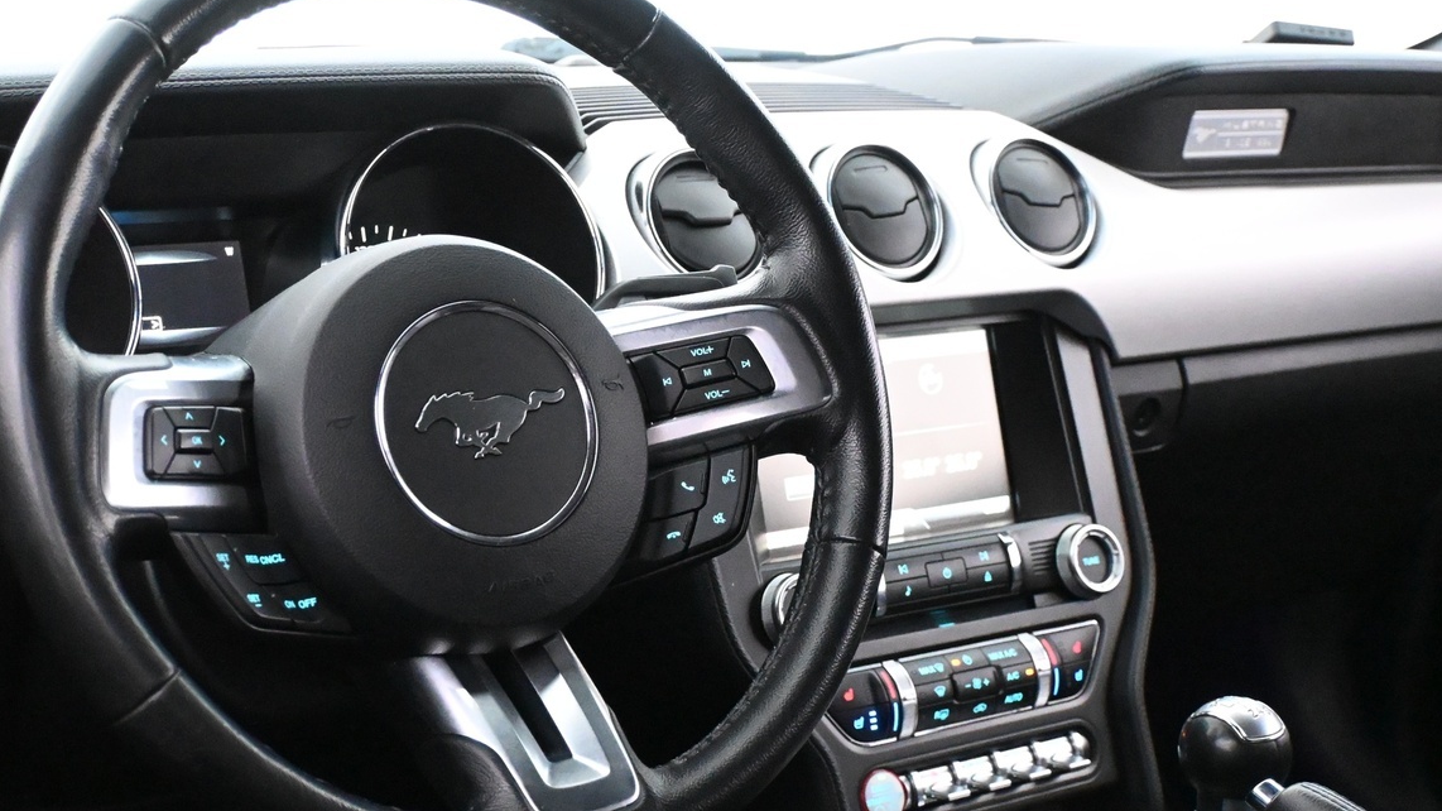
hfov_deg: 37.3
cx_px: 588
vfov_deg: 21.5
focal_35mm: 56
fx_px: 2131
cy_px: 383
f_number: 4.2
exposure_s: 1/40
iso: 10000
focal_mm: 25
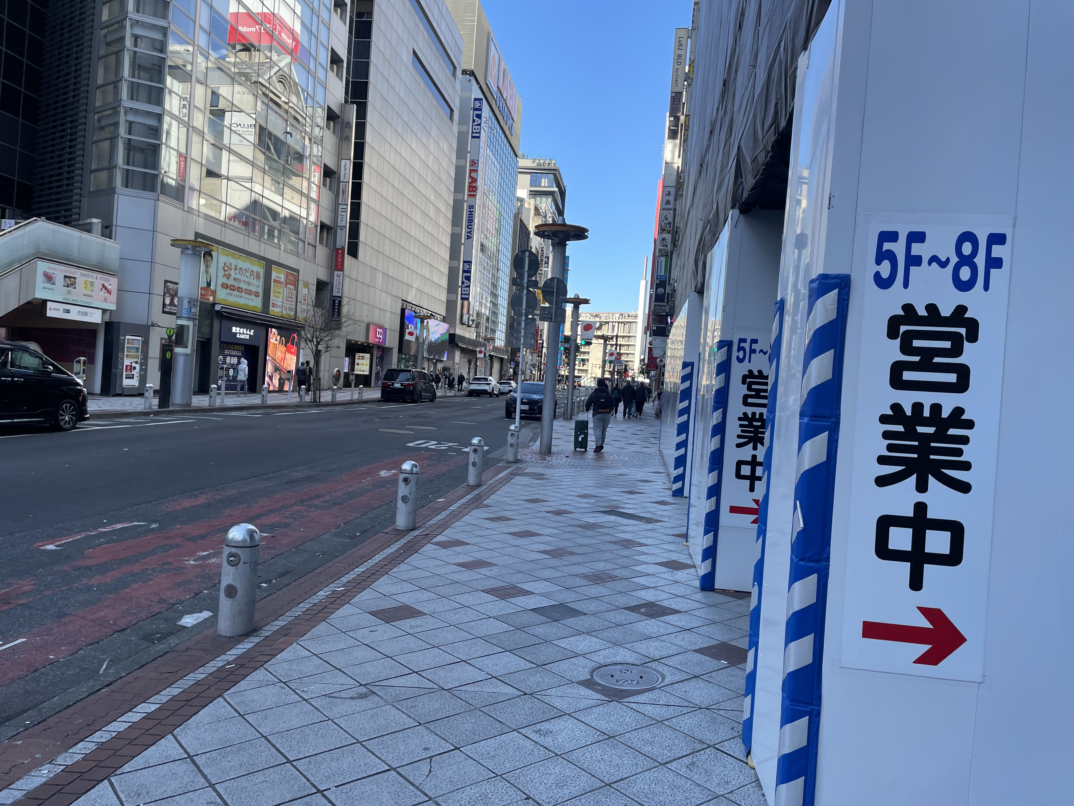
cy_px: 403
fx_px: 807
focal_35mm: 26
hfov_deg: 67.3
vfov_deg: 53.1
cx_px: 537
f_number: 1.6
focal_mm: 4.2
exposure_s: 1/578
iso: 32
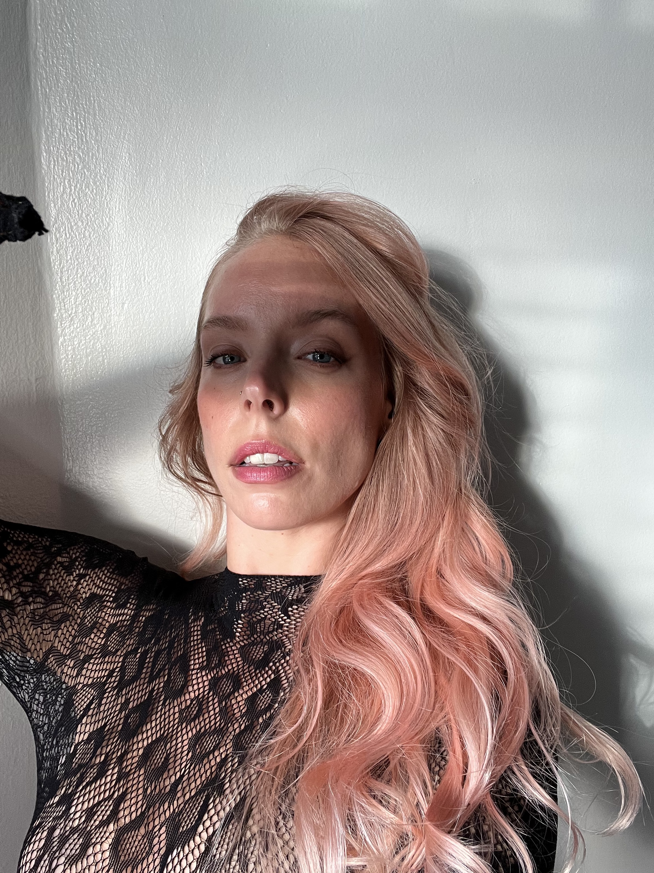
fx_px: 756
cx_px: 327
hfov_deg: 46.8
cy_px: 436
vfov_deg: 60.0
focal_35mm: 30
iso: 100
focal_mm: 2.71
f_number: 2.2
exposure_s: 1/73
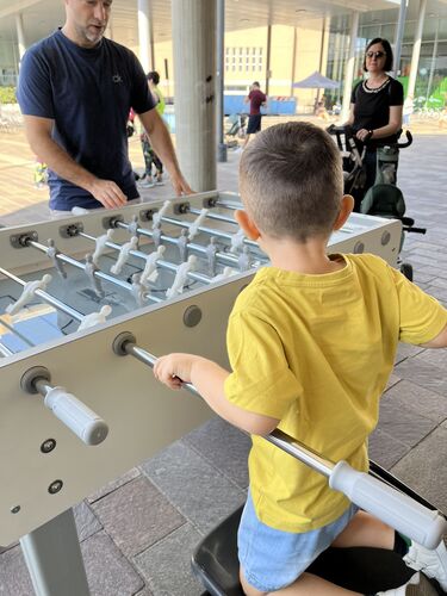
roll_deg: +1.3
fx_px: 448
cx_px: 224
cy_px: 298
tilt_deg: -25.0
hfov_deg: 53.1
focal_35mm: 26
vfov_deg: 67.3
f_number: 1.6
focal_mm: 5.1
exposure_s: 1/299
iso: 50
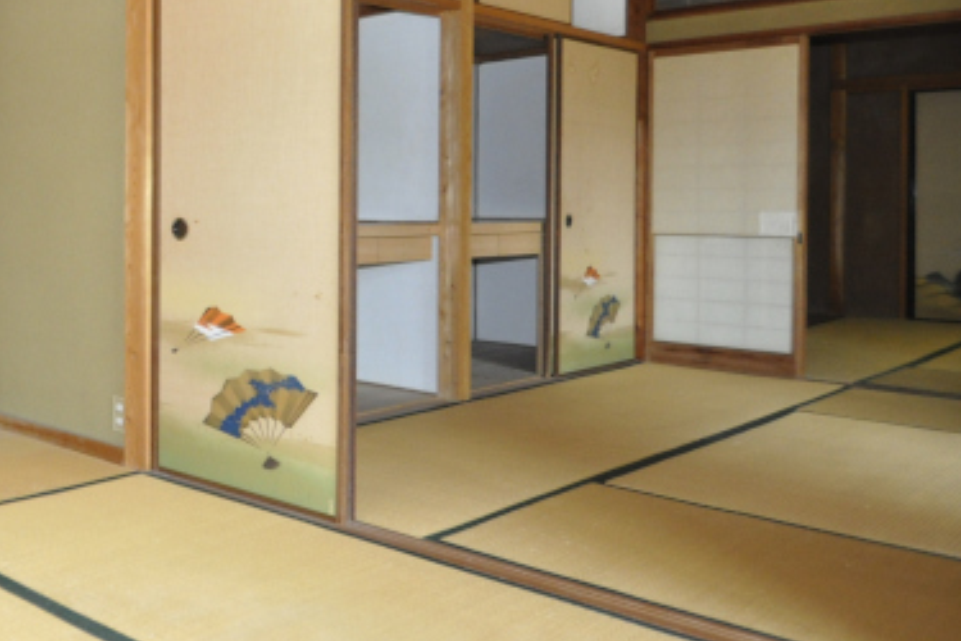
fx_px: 961
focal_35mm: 36
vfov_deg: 36.4
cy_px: 203
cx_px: 41
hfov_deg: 46.2
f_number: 4
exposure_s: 1/60
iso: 800
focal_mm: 10
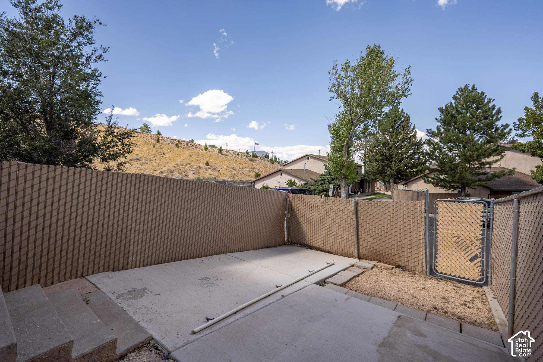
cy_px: 181
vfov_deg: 73.7
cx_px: 272
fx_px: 241
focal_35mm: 16
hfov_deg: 96.8
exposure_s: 1/800
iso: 800
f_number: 10
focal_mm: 16
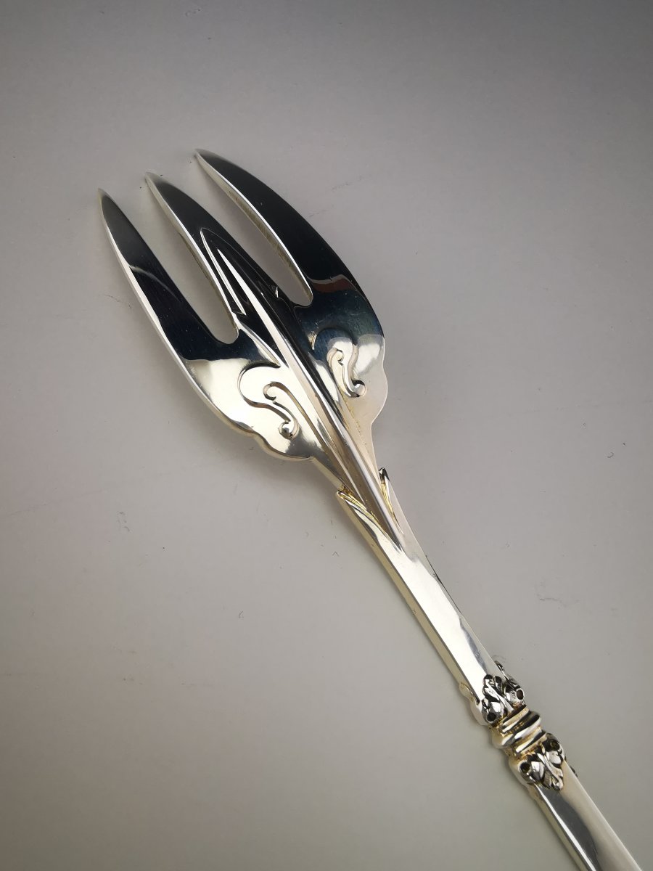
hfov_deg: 51.4
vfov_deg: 65.3
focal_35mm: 27
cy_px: 436
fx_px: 679
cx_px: 326
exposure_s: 1/100
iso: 50
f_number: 2.2
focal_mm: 2.26
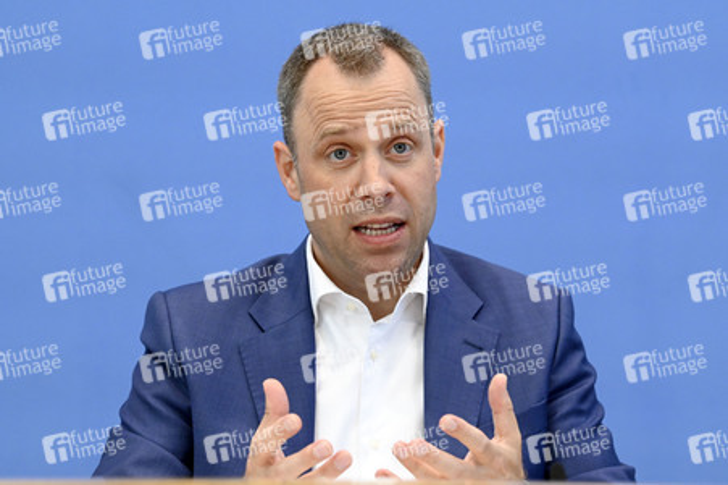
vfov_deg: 11.4
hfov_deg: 17.1
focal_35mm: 120
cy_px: 242
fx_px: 2425
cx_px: 364
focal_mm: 120
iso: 5000
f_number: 5.6
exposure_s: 1/800
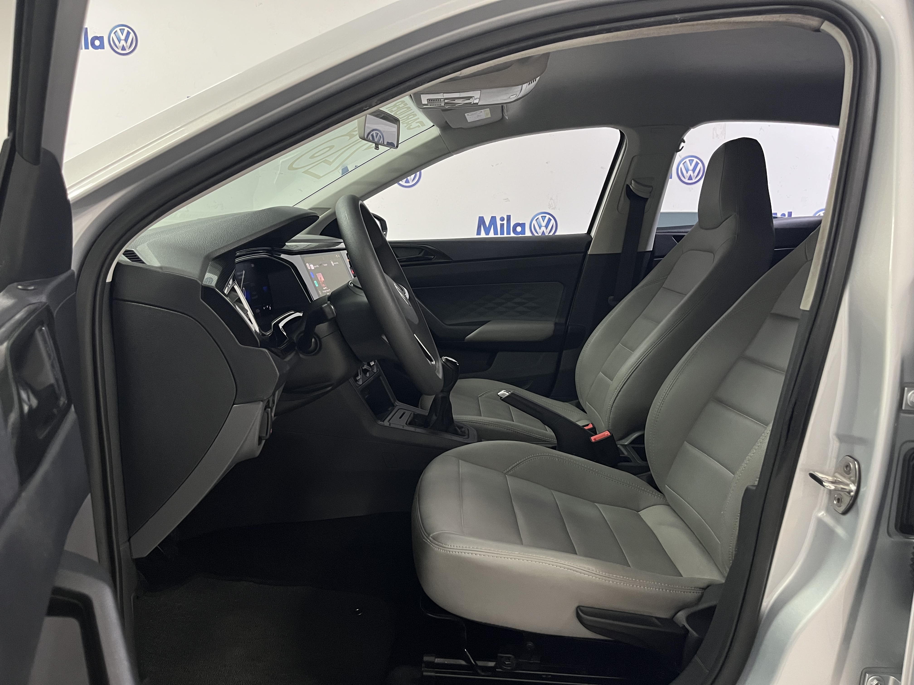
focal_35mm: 26
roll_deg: +0.3
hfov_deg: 67.3
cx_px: 457
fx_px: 687
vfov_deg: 53.1
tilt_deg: -9.0
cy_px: 342
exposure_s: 1/60
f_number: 1.6
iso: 500
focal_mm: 5.1
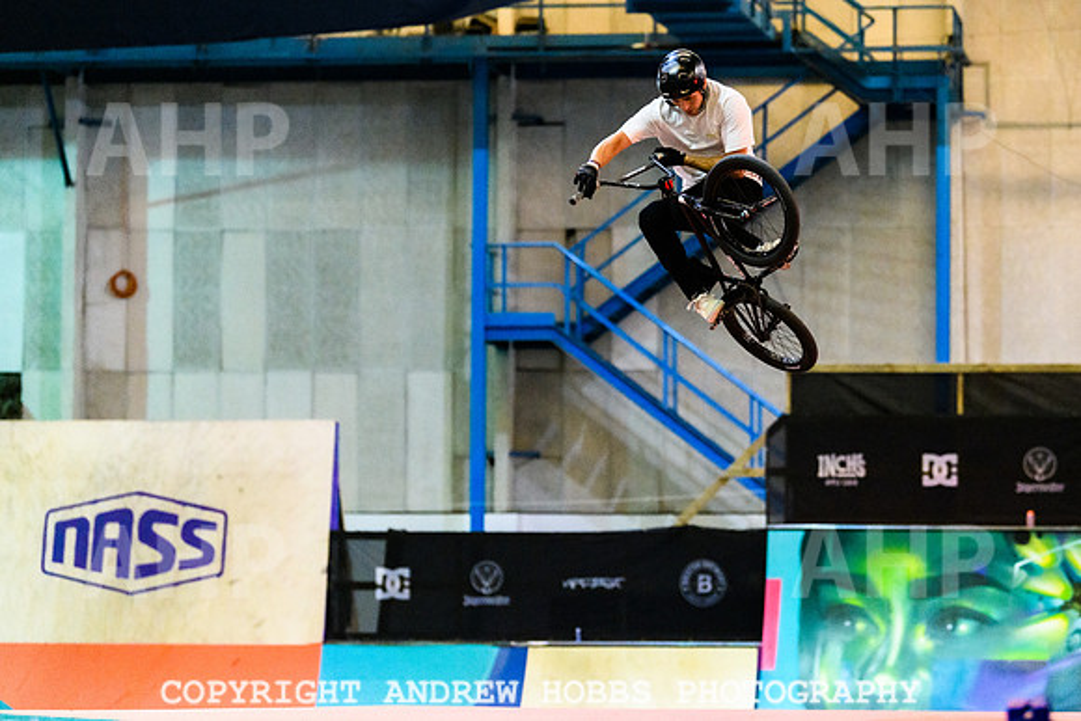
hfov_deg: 13.3
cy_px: 268
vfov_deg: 8.9
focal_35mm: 154
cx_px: 684
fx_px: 4621
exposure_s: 1/800
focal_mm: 120
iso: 4000
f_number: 2.8
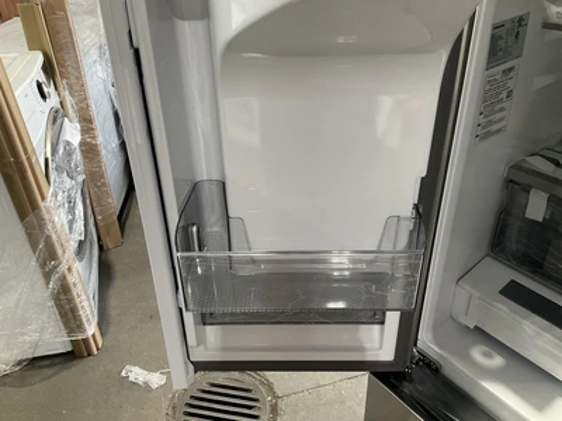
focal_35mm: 29
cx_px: 281
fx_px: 471
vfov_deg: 48.2
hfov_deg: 61.7
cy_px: 210
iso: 100
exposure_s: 1/60
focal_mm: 3
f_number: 1.8
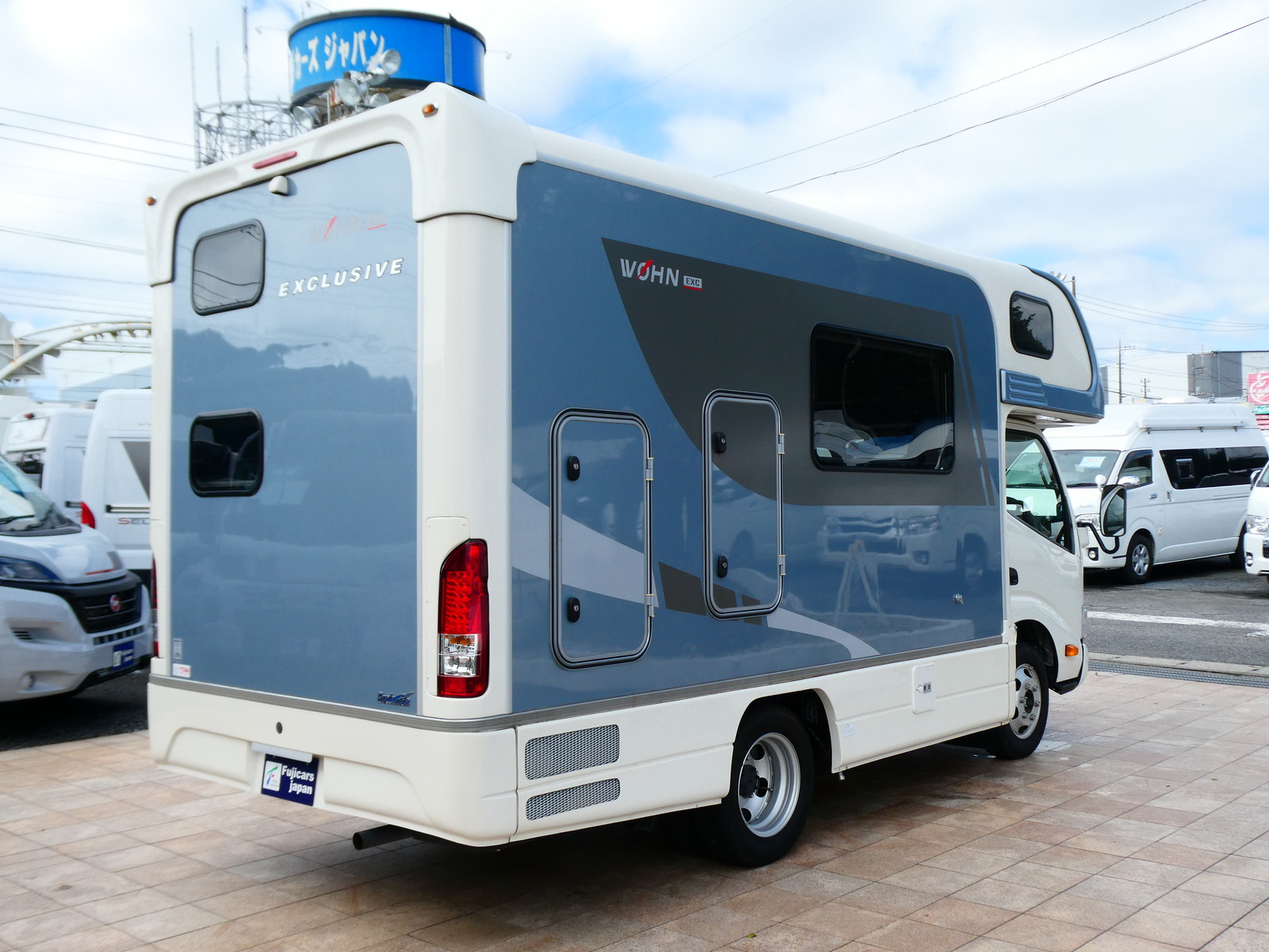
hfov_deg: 52.6
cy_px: 476
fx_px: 1283
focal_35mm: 35
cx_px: 634
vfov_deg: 40.7
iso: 80
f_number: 3.7
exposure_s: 1/500
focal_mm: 6.3
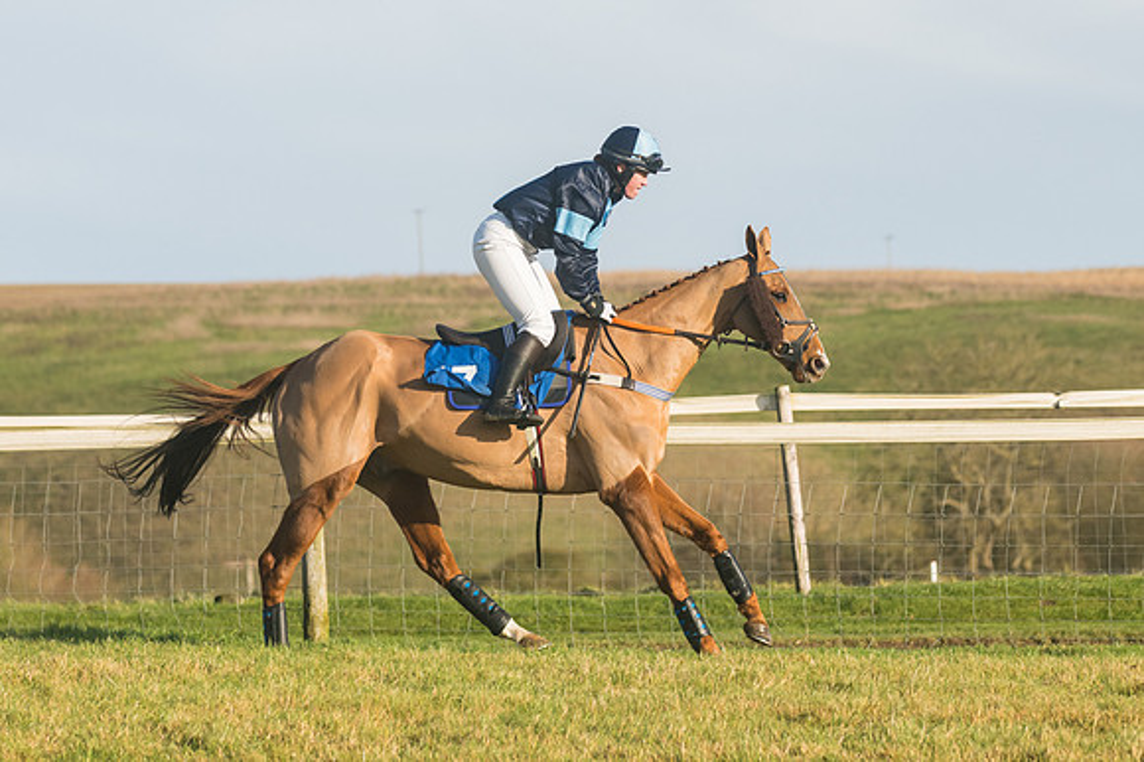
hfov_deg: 8.9
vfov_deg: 5.9
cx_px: 572
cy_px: 381
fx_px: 7368
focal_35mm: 232
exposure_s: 1/5000
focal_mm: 155
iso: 400
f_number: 5
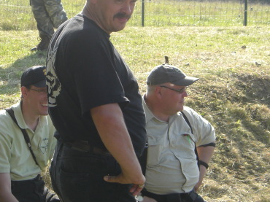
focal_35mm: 154
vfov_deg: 9.6
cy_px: 104
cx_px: 78
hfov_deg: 12.8
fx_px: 1200
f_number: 4.1
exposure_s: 1/160
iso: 50
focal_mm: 14.7
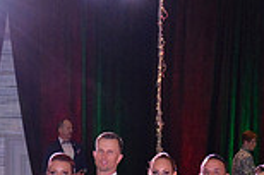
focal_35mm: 143
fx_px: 1046
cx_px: 67
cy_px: 317
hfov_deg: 14.3
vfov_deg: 9.1
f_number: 5.6
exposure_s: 1/250
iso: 2500
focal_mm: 38
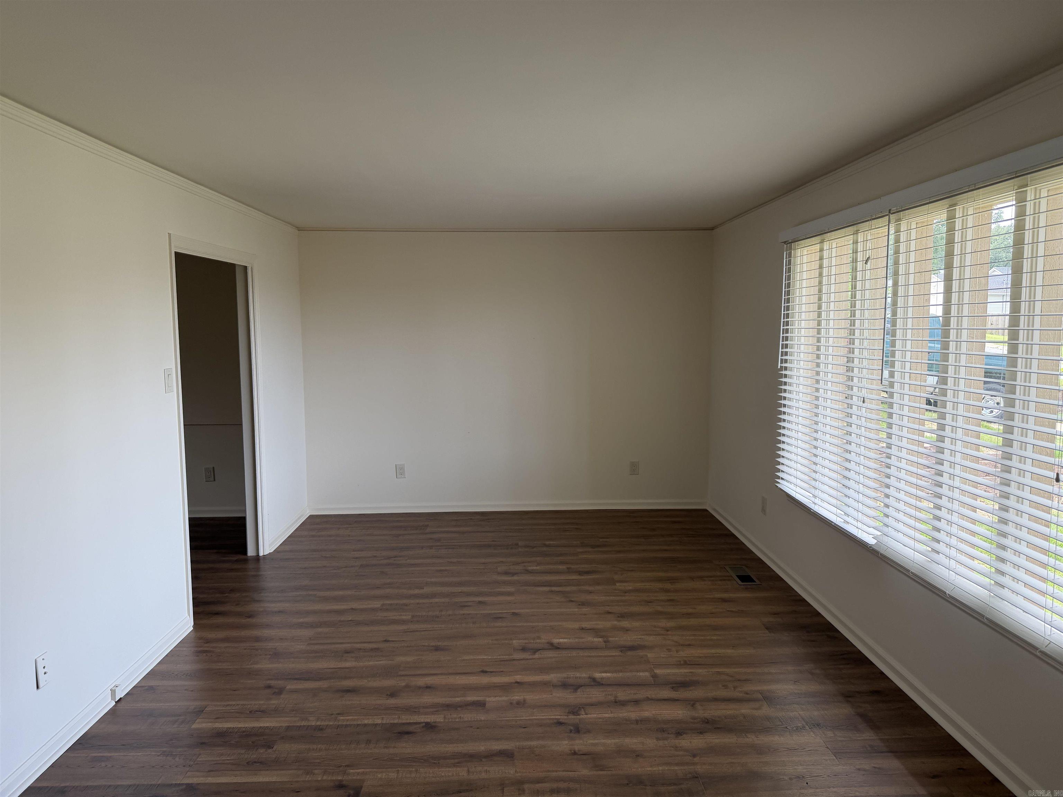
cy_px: 398
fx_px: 737
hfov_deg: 71.6
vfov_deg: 56.8
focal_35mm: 24
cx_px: 532
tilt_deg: -6.3
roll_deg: +0.5
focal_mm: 6.76
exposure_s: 1/245
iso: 80
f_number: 1.78
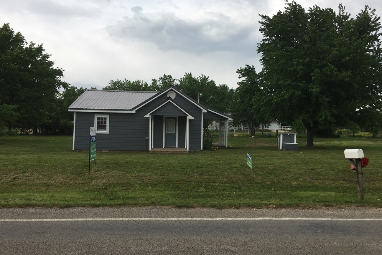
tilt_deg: +2.0
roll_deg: -2.0
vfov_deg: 42.3
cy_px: 125
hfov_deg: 60.3
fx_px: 329
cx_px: 187
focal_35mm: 31
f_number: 2.2
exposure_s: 1/986
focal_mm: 4.15
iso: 25
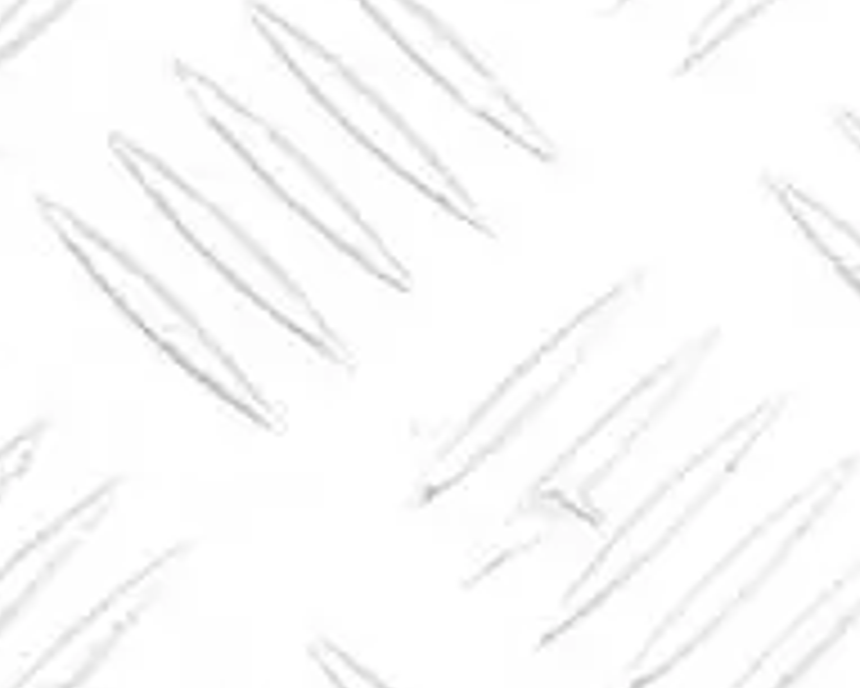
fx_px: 3463
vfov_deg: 11.4
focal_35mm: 136
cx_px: 1621
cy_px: 328
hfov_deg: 12.7
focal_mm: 4.2
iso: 64
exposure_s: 1/50
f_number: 1.7
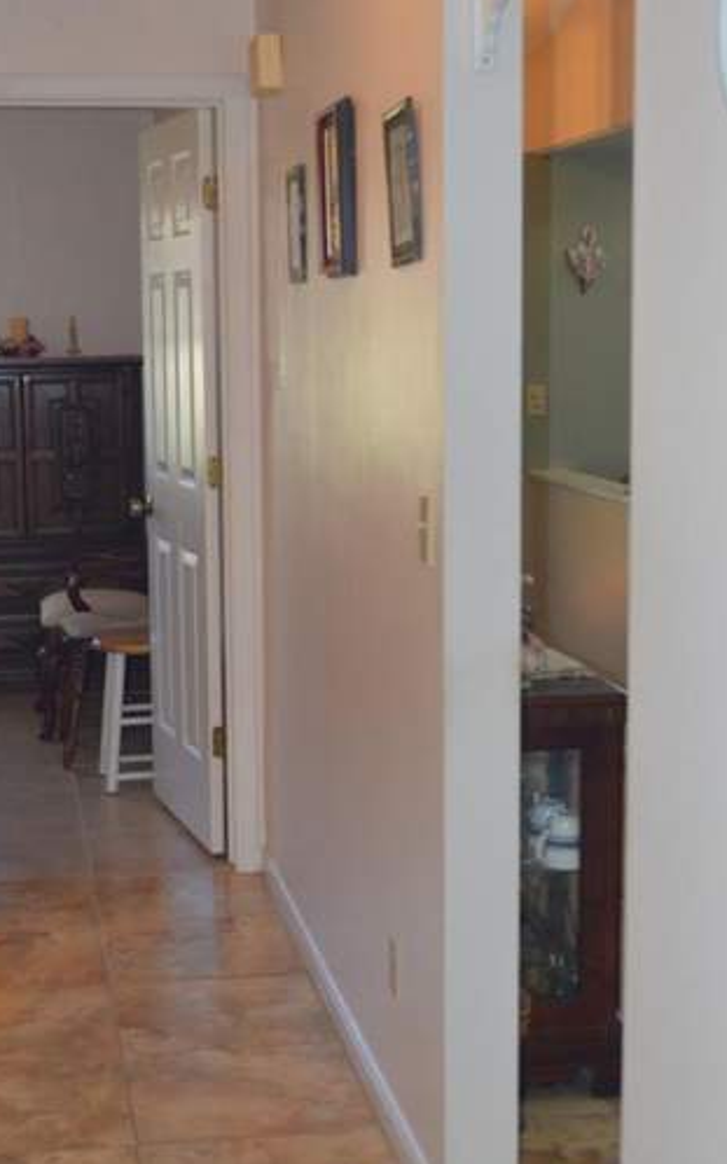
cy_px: 617
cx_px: 288
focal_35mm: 62
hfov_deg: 20.9
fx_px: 1967
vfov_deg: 33.0
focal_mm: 28
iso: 720
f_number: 4.5
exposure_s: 1/60
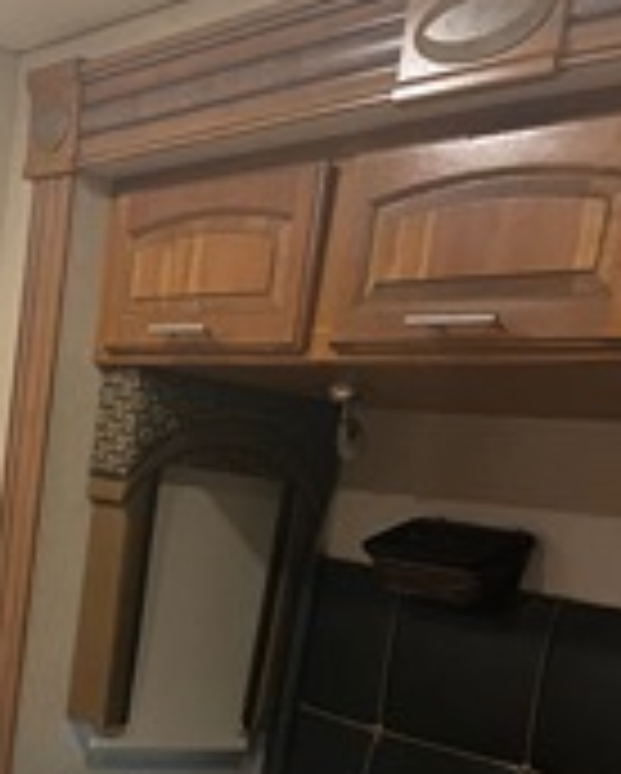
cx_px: 112
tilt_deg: -13.8
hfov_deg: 25.3
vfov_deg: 28.6
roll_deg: -8.0
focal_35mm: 59
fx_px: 1353
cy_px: 878
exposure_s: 1/60
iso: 500
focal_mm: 5.1
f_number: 1.6
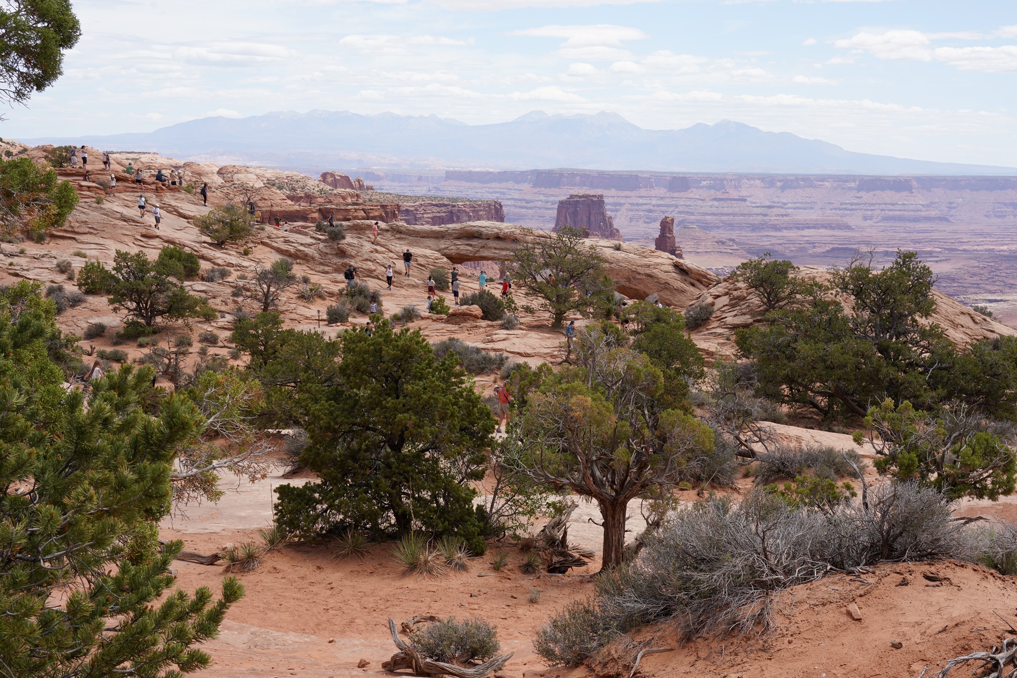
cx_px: 508
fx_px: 1328
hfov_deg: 41.9
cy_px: 339
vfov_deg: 28.7
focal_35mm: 47
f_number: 13
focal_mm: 47
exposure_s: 1/100
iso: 100
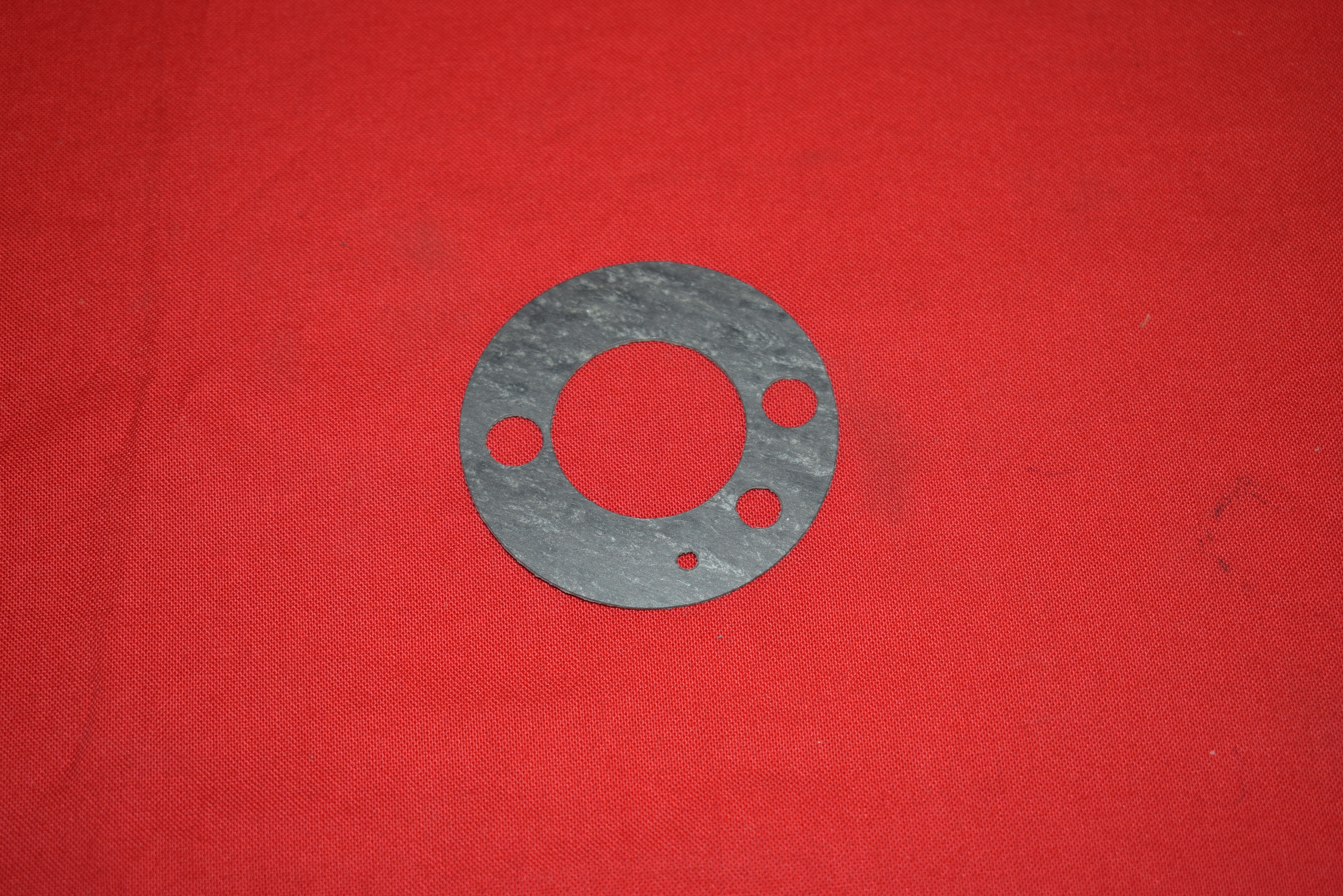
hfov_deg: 35.0
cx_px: 672
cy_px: 448
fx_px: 2127
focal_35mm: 57
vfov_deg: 23.8
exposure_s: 1/25
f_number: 5
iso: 160
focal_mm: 38
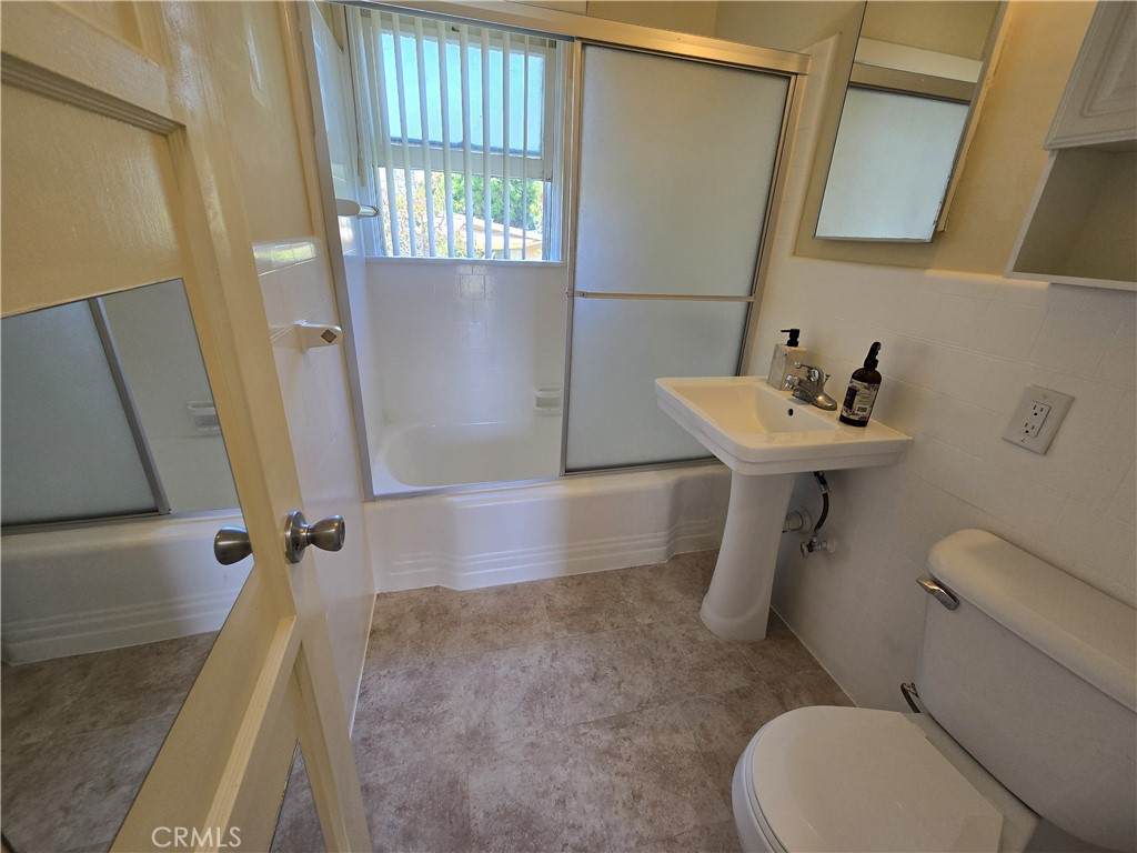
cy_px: 426
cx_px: 568
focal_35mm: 13
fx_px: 427
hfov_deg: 106.2
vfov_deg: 89.9
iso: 64
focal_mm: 2.2
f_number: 2.2
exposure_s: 1/60
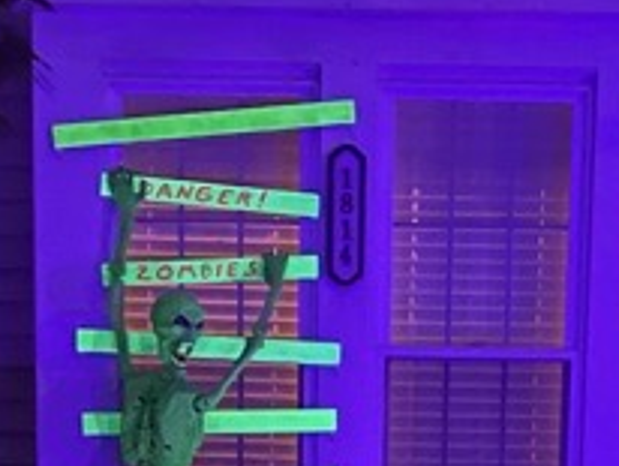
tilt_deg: -13.6
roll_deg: -1.1
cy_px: 1115
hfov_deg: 14.5
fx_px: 2435
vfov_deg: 9.7
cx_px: 367
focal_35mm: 136
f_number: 1.6
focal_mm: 4.2
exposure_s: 1/15
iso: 1250
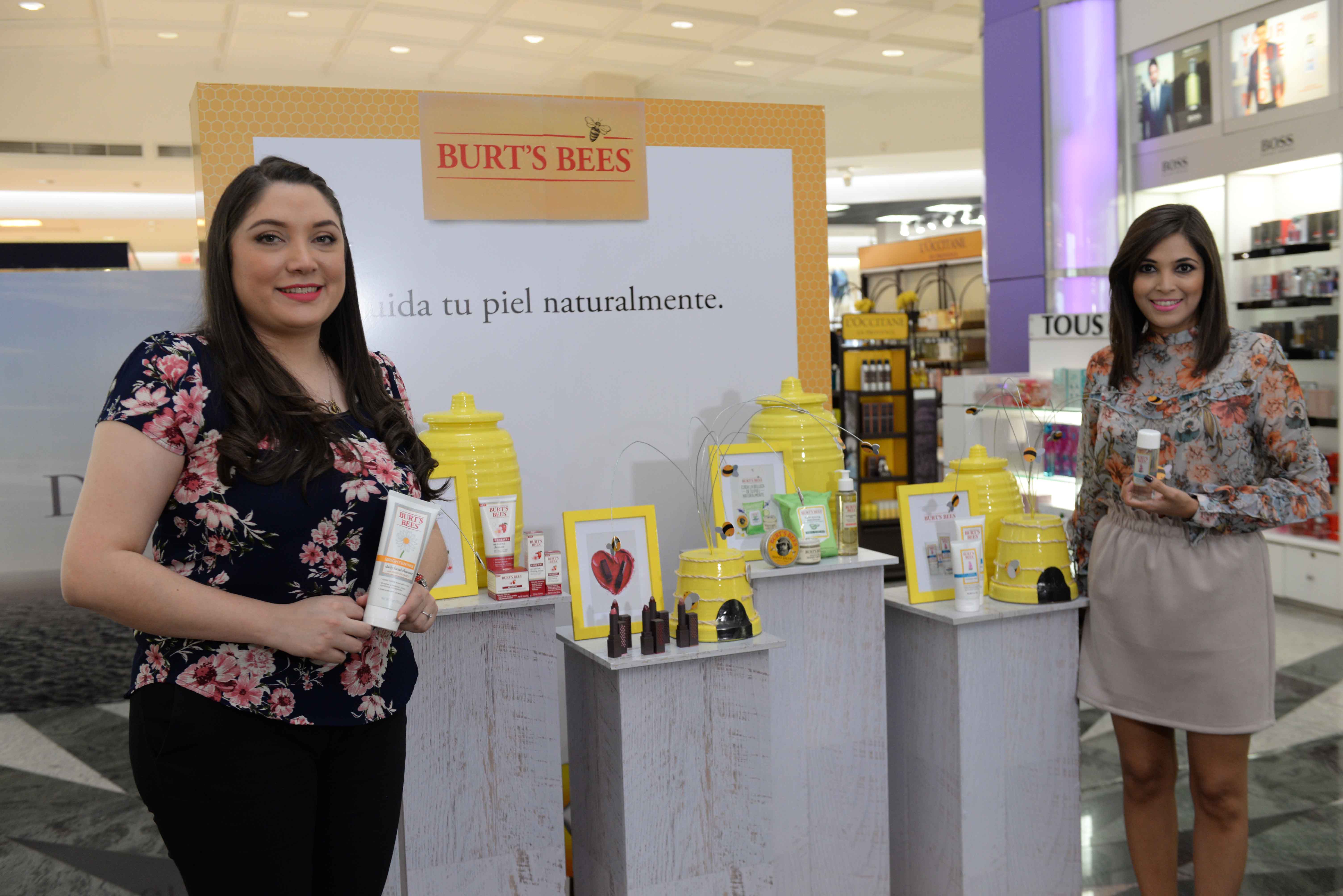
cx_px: 672
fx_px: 1343
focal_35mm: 36
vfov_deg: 36.9
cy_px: 448
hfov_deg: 53.1
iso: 1250
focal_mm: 36
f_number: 4
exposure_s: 1/100
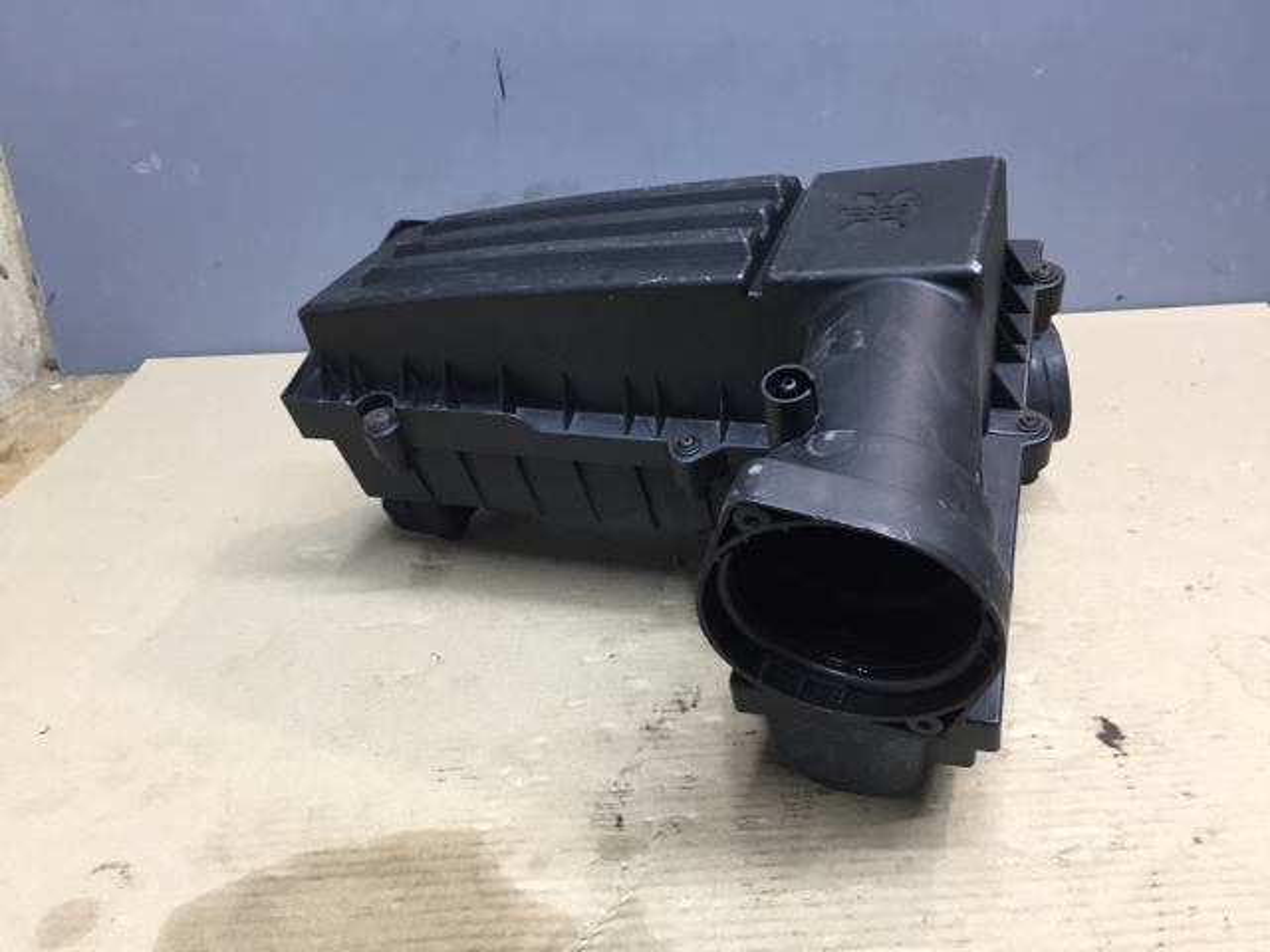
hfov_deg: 61.7
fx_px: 1064
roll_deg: +0.5
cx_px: 635
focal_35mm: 29
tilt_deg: -23.1
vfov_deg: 48.2
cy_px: 476
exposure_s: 1/33
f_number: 2.2
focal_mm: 4.15
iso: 100
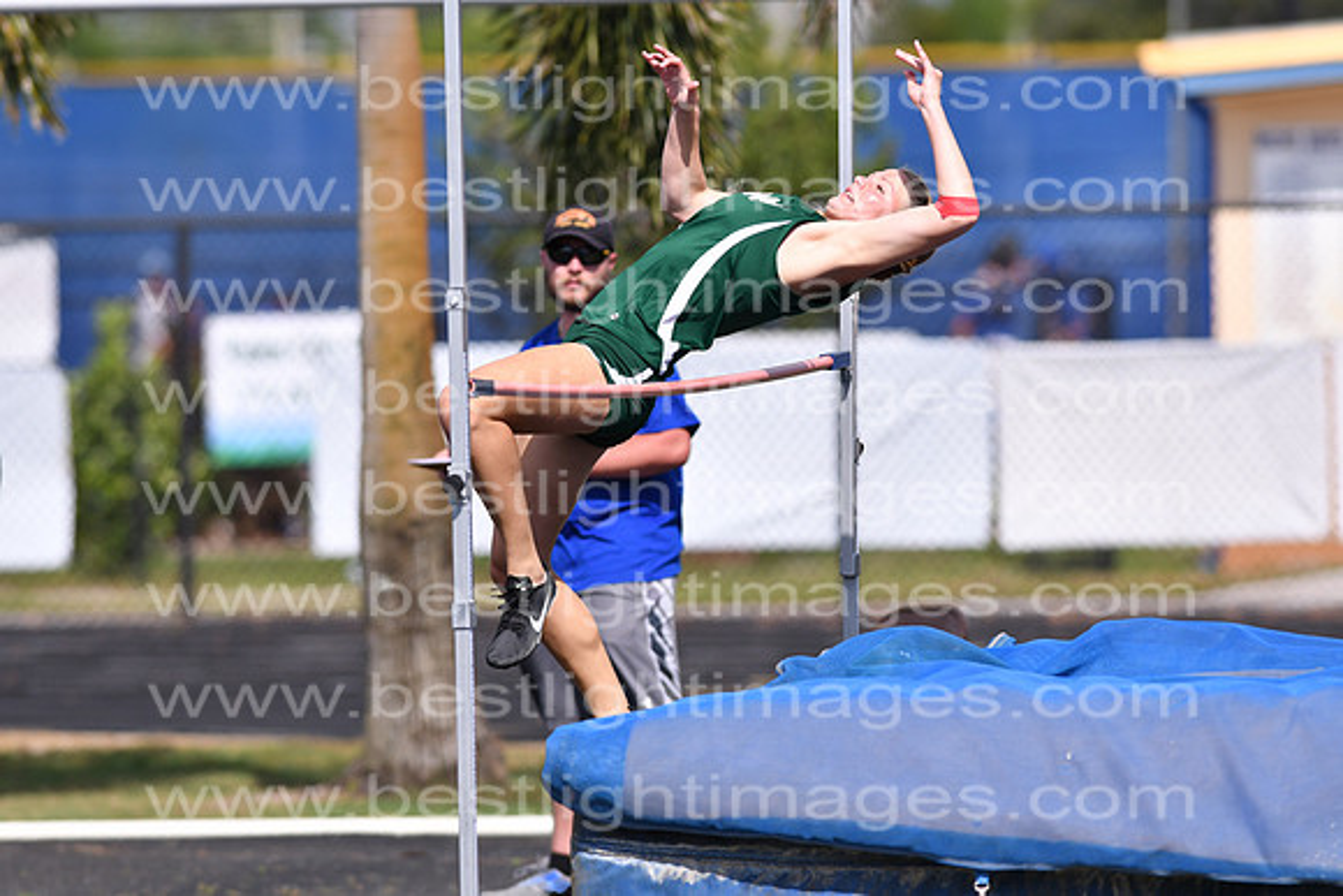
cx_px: 672
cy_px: 448
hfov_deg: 4.6
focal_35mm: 450
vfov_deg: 3.1
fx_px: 16791
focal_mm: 300
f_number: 4
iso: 400
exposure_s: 1/8000
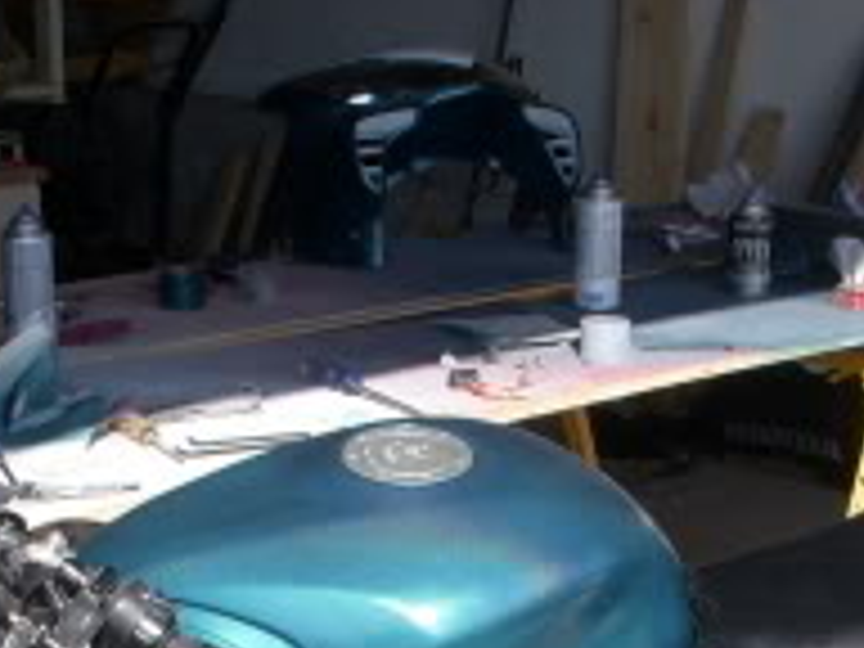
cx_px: 522
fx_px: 2396
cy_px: 808
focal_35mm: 96
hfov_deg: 20.4
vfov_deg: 14.8
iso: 100
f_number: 3.3
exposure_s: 1/800
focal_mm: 6.3
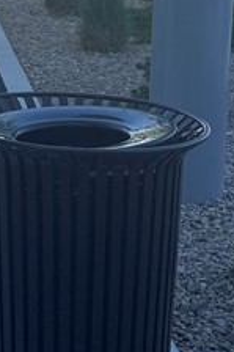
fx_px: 1113
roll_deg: +1.3
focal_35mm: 114
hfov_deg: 10.6
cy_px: -36
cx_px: -284
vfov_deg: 17.4
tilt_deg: -5.0
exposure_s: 1/2604
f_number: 1.78
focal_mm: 6.76
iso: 80
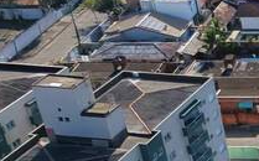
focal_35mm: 117
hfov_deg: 14.8
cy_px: 217
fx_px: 825
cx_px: 508
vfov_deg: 10.9
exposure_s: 1/3200
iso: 460
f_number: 2.2
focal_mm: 3.05
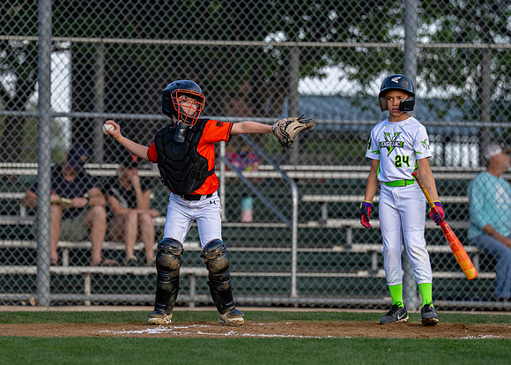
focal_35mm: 321
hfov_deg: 6.3
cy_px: 169
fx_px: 4652
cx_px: 191
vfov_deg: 4.5
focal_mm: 200
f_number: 2.8
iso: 250
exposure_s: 1/1600
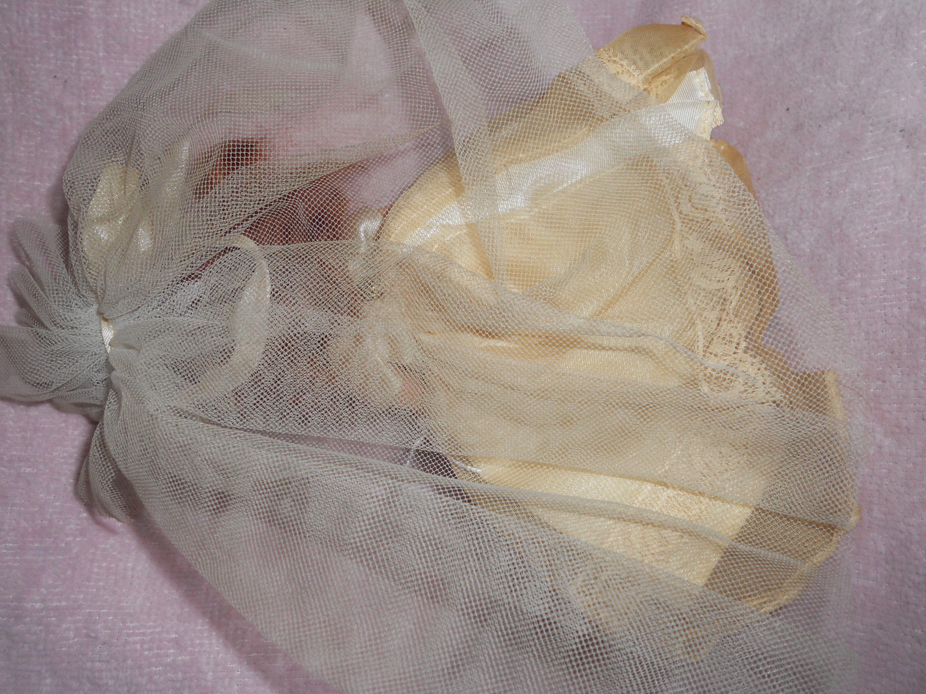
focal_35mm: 32
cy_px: 347
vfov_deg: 44.2
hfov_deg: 56.8
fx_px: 856
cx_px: 463
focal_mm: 5.8
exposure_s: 1/25
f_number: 8.8
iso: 80
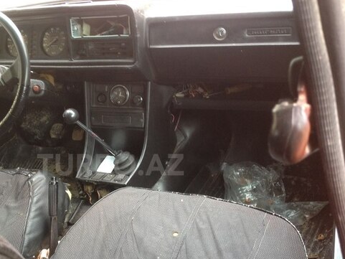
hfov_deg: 39.1
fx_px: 479
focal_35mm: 48
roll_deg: +13.4
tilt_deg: -32.7
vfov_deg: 30.1
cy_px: 165
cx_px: 110
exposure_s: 1/20
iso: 64
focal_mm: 4.28
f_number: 2.4
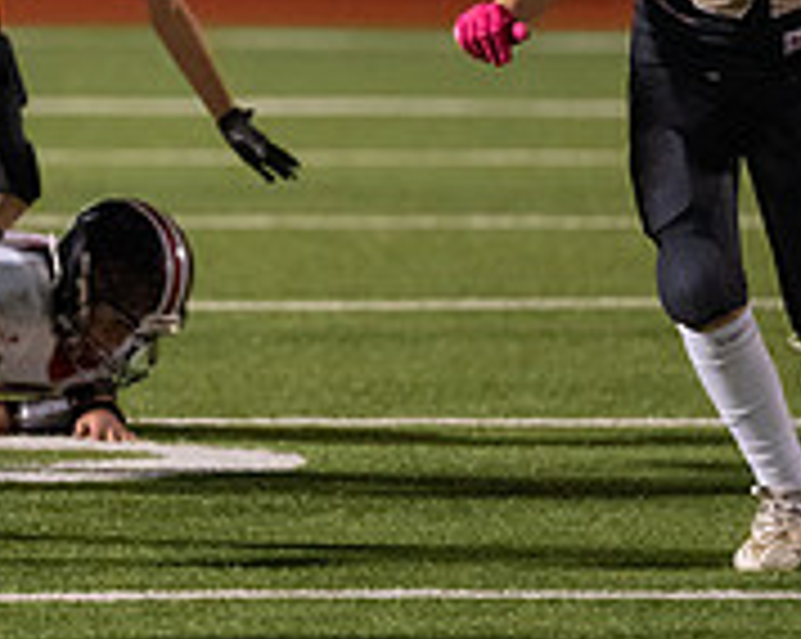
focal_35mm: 536
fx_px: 12693
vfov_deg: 2.9
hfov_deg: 3.6
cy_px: 92
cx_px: -166
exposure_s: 1/1250
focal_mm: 175
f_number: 2.8
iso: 6400
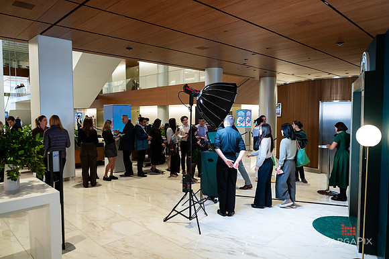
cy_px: 129
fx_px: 271
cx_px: 196
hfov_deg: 71.2
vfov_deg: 51.0
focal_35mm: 25
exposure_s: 1/200
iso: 800
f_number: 3.2
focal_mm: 24
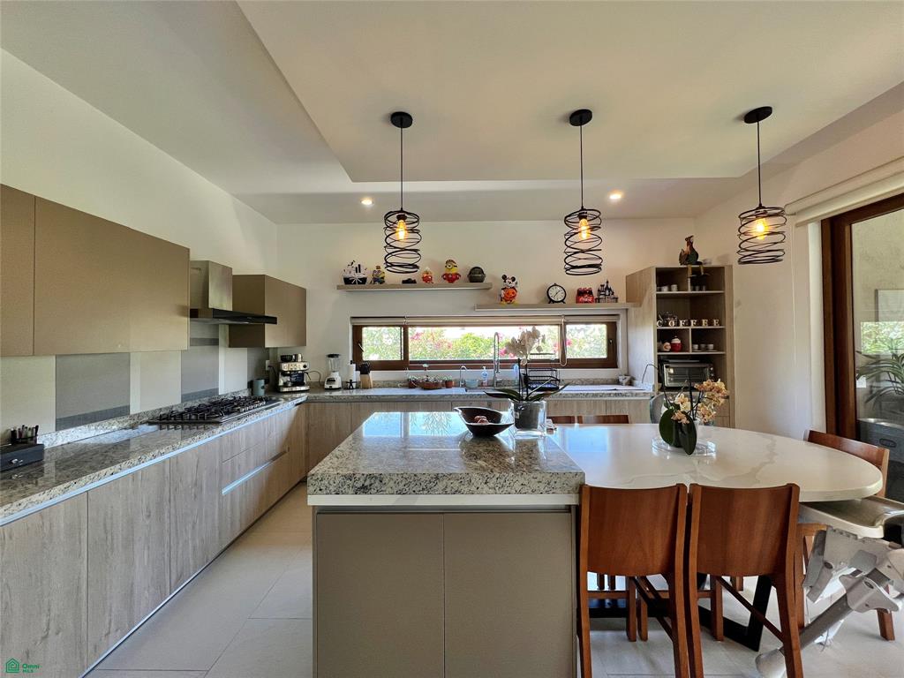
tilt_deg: +0.4
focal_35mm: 13
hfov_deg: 106.2
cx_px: 452
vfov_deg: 89.9
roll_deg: -0.4
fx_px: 339
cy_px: 339
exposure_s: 1/120
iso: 100
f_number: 1.8
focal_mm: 1.57
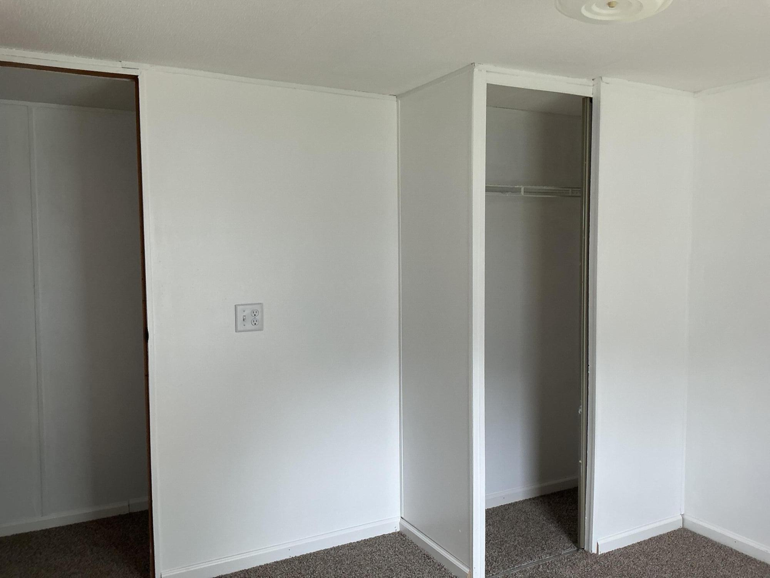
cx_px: 385
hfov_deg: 61.7
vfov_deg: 48.2
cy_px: 289
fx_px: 645
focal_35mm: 29
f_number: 1.8
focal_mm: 3
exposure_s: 1/120
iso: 40
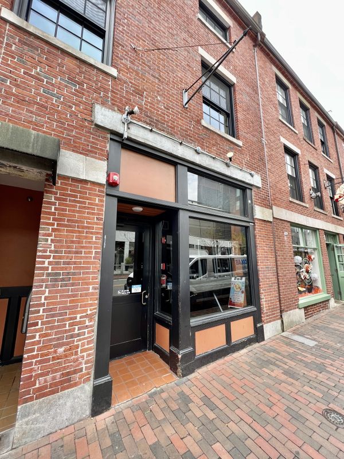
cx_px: 172
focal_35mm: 13
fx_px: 172
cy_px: 230
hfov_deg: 89.9
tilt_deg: +11.0
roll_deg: +0.7
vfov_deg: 106.2
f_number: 1.8
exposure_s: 1/99
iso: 40
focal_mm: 1.57
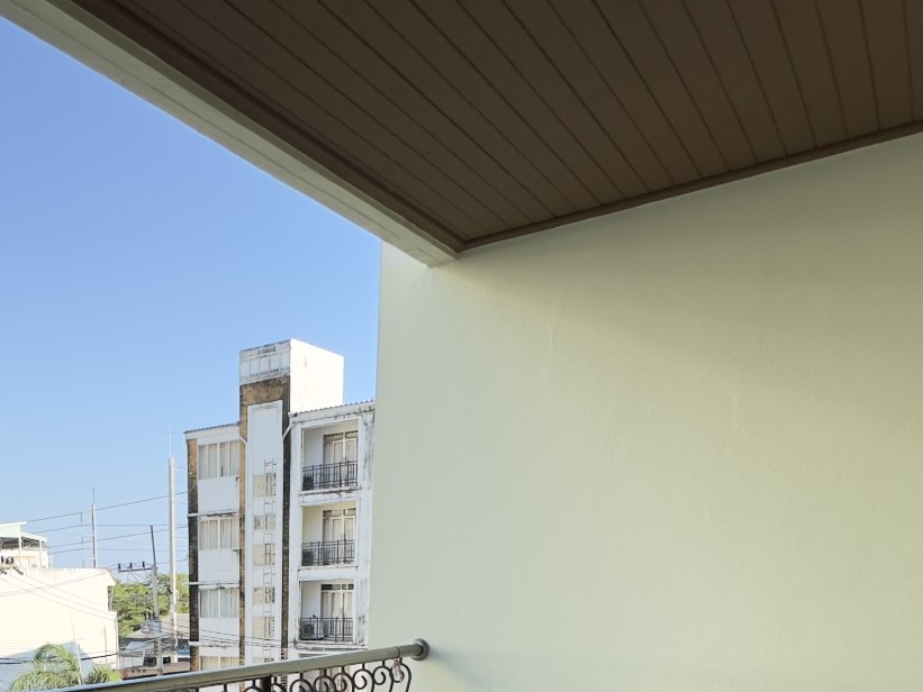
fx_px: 933
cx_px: 155
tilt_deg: -13.8
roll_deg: +1.2
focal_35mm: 35
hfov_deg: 48.9
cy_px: 832
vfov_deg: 33.2
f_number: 2.2
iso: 40
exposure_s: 1/416
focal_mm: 2.22
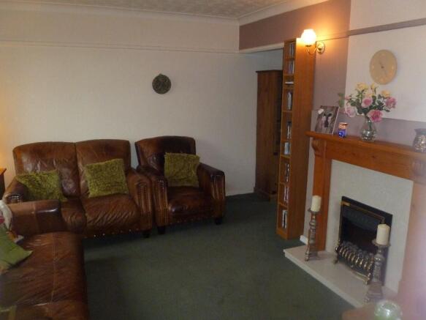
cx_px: 213
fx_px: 345
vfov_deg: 49.7
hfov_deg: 63.5
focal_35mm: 28
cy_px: 160
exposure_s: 1/30
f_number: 3.3
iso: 400
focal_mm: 5
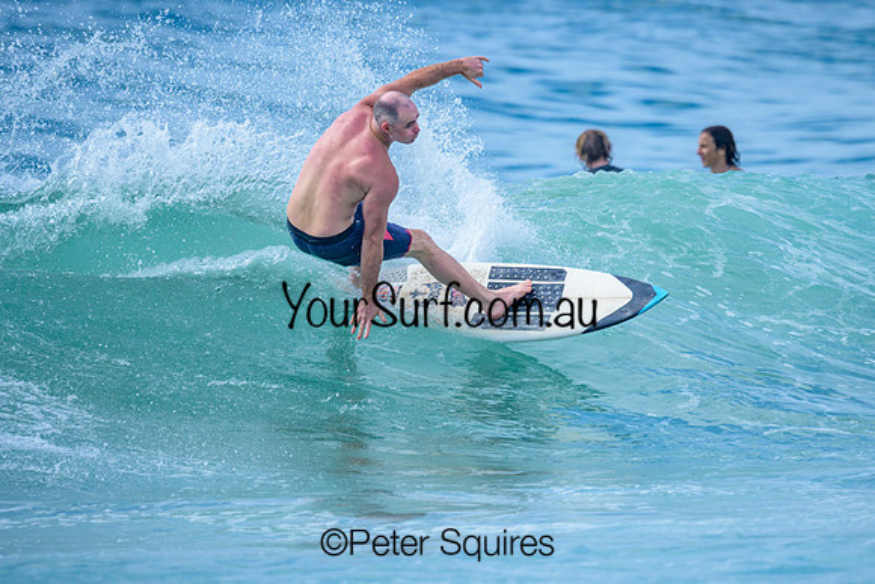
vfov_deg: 1.3
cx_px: 468
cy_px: 272
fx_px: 26085
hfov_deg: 1.9
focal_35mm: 1073
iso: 400
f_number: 6.3
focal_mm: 800
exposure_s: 1/3200
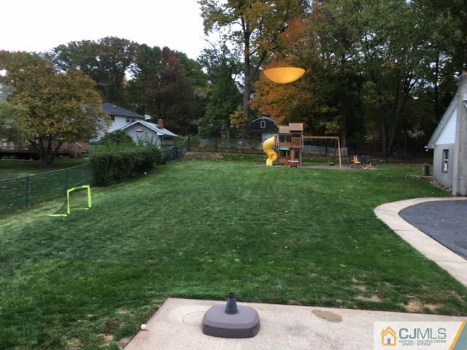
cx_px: 234
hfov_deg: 61.7
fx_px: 391
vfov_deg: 48.2
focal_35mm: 29
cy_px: 175
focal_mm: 4.15
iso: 32
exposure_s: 1/60
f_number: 2.2
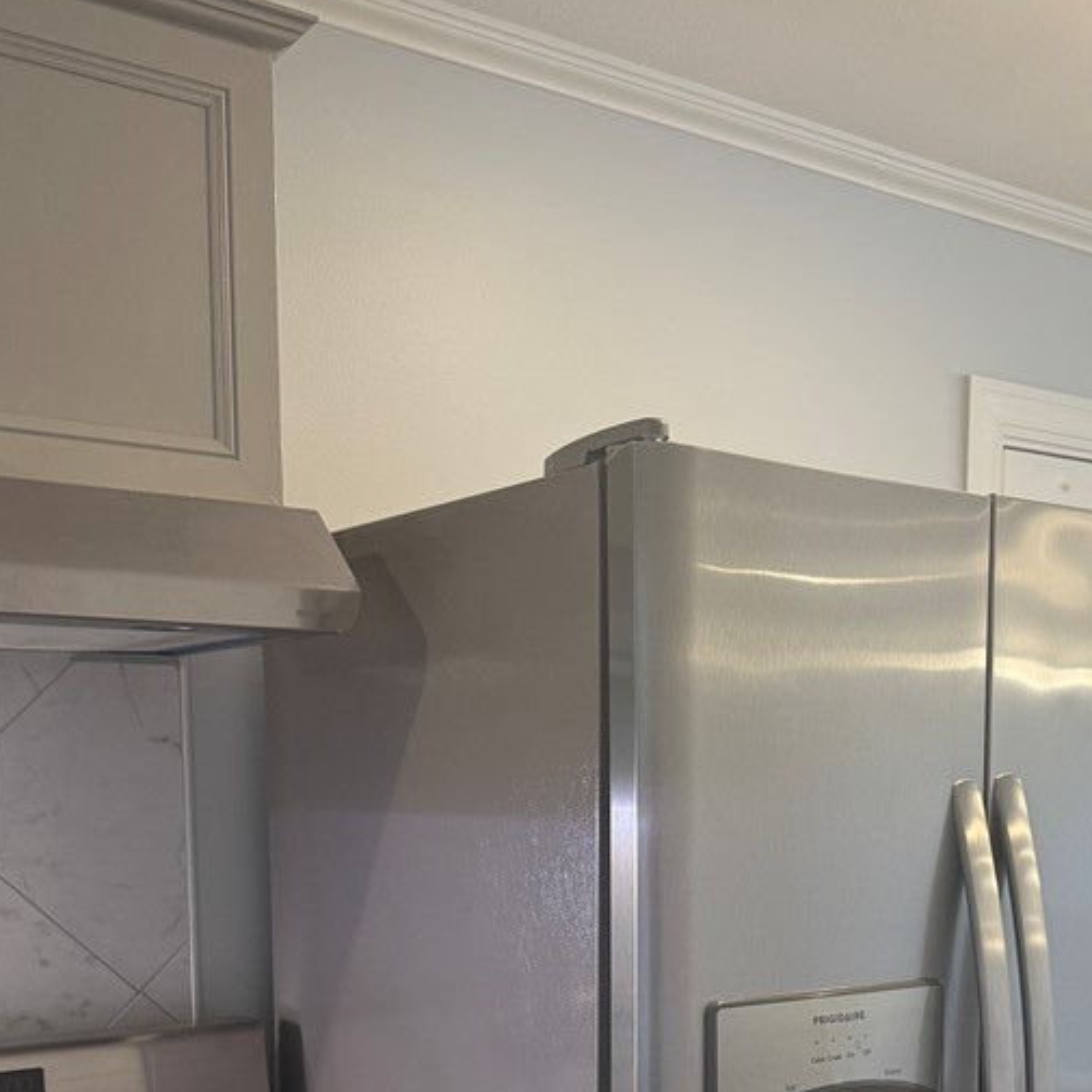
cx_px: 785
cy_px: 904
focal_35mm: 43
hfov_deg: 38.4
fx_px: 1535
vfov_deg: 37.5
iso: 200
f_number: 1.78
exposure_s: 1/60
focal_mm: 6.76
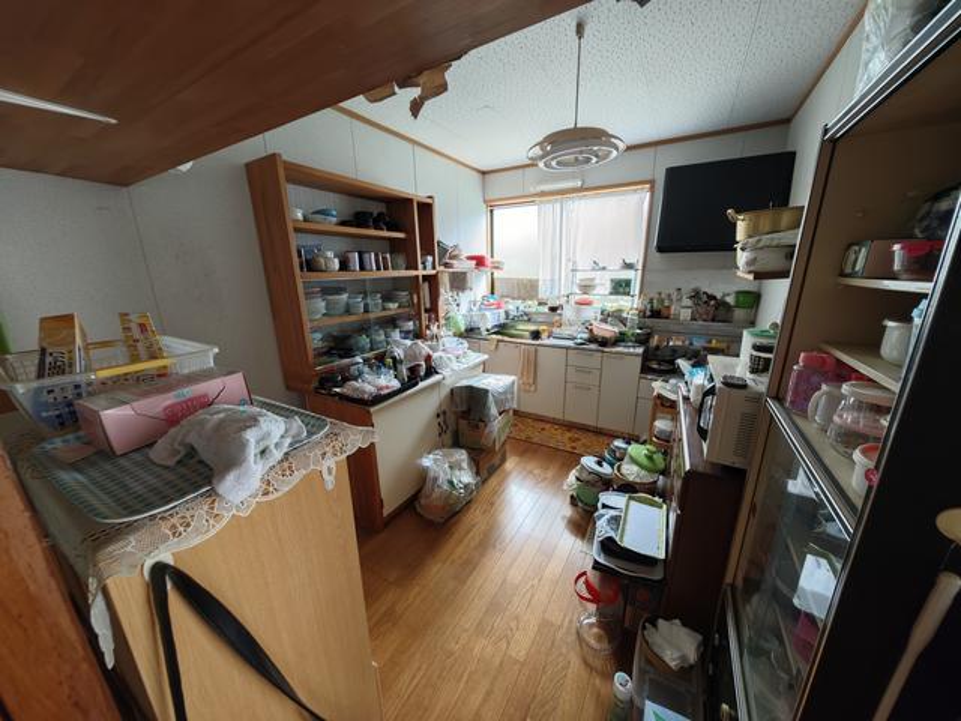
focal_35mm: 12
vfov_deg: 94.5
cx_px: 480
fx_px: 333
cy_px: 360
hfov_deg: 110.5
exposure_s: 1/37
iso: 200
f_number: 1.8
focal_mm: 2.03
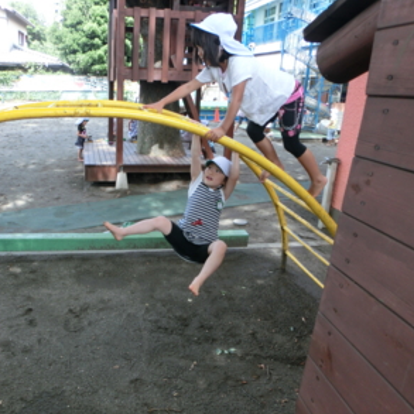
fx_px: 392
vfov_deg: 55.6
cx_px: 143
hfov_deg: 54.6
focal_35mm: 29
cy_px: 205
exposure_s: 1/125
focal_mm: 4.24
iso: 80
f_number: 3
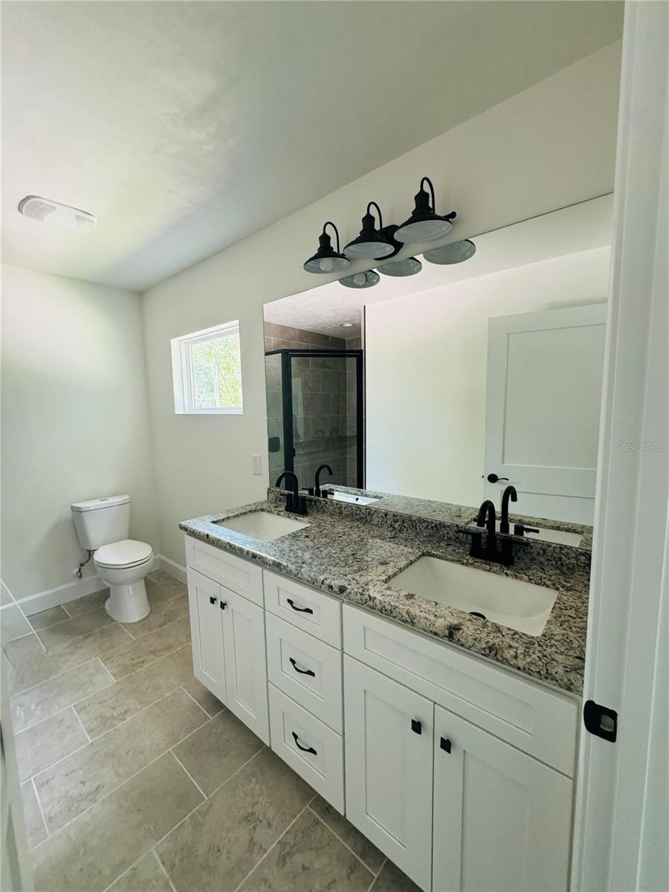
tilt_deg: -3.9
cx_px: 334
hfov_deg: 85.7
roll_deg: +2.5
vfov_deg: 102.1
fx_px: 361
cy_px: 446
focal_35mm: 14
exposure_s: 1/65
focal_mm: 2.22
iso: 320
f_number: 2.2
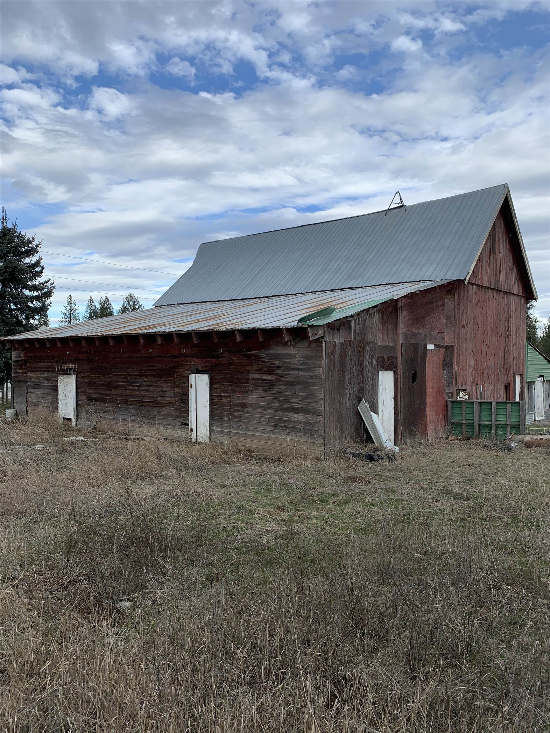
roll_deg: +0.0
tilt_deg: -2.6
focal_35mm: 26
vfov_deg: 67.3
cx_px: 275
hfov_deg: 53.1
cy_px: 366
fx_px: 551
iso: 25
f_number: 1.8
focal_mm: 4.25
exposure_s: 1/1447
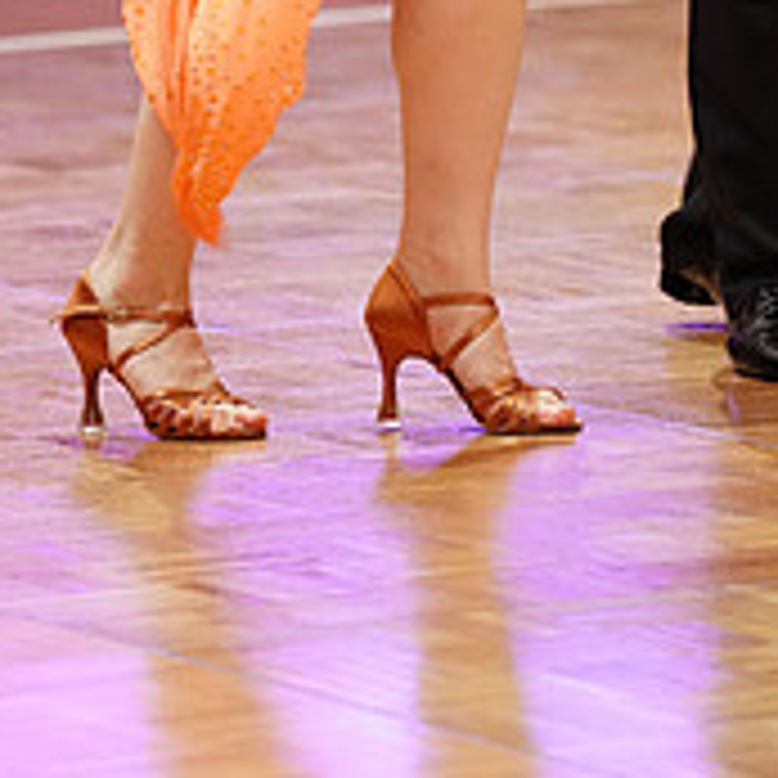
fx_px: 12129
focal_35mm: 477
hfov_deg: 3.7
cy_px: -459
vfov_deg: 3.7
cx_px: 776
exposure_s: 1/250
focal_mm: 167
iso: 3200
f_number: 2.8
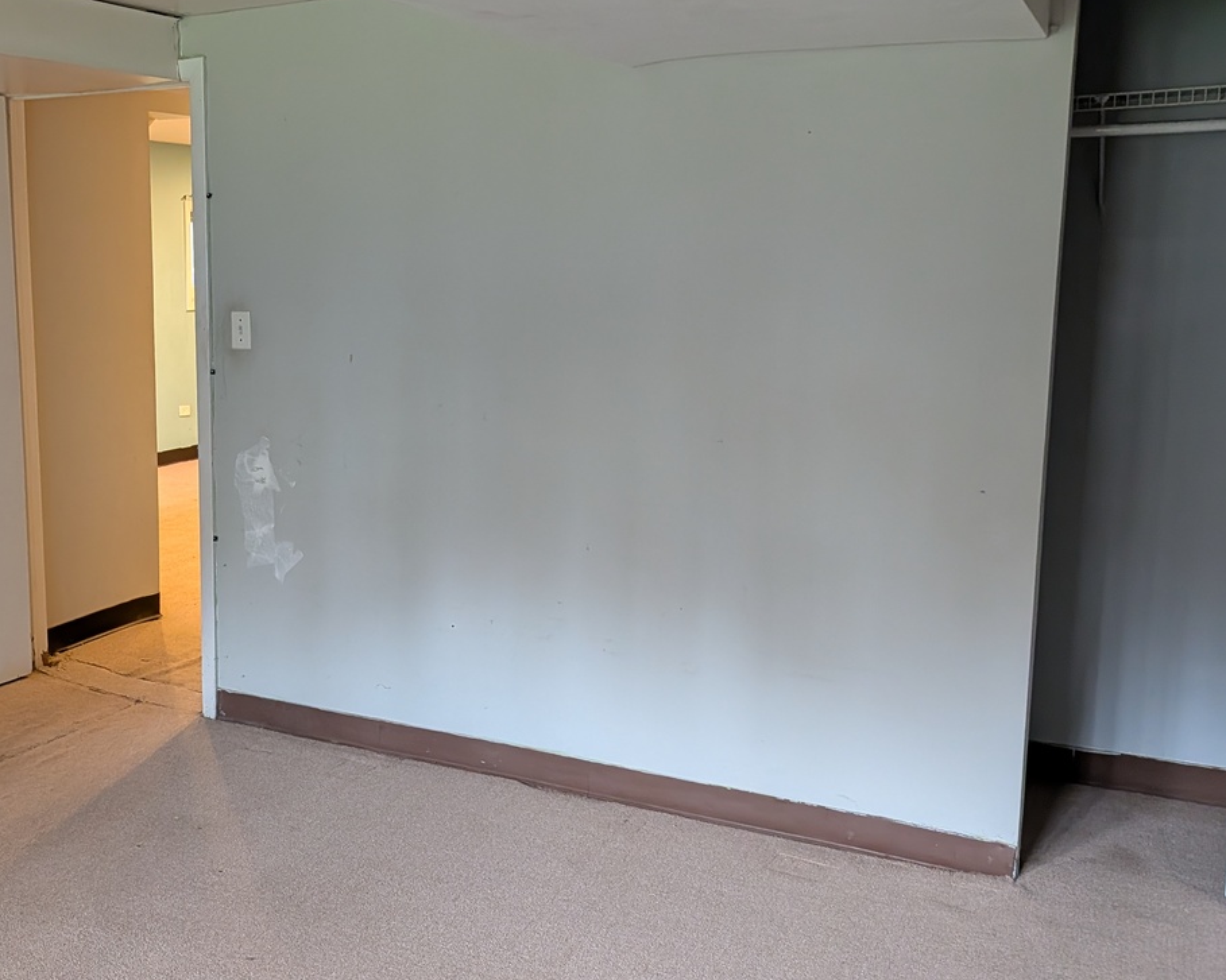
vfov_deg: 40.1
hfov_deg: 47.1
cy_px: 457
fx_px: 1342
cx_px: 293
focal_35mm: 37
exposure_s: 1/81.7
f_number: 1.68
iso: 823
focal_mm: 6.9
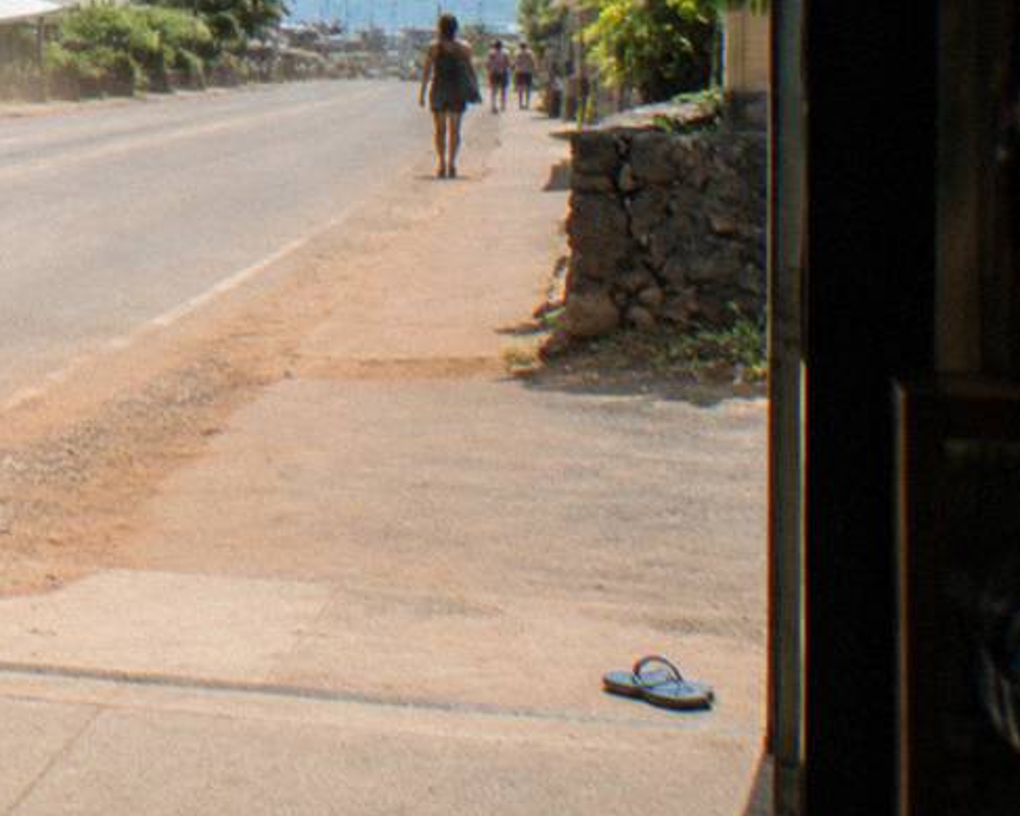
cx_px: 38
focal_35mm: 77
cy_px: 161
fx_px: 2325
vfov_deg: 19.7
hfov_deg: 23.8
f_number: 5.6
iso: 320
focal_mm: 40
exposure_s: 1/800
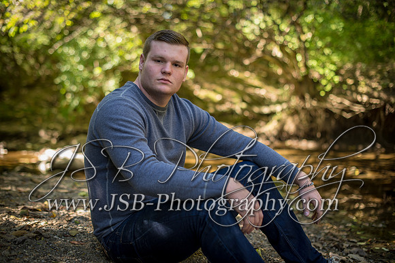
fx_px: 549
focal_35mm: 50
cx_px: 198
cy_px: 132
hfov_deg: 39.6
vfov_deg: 27.0
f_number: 2
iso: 200
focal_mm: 50
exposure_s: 1/250
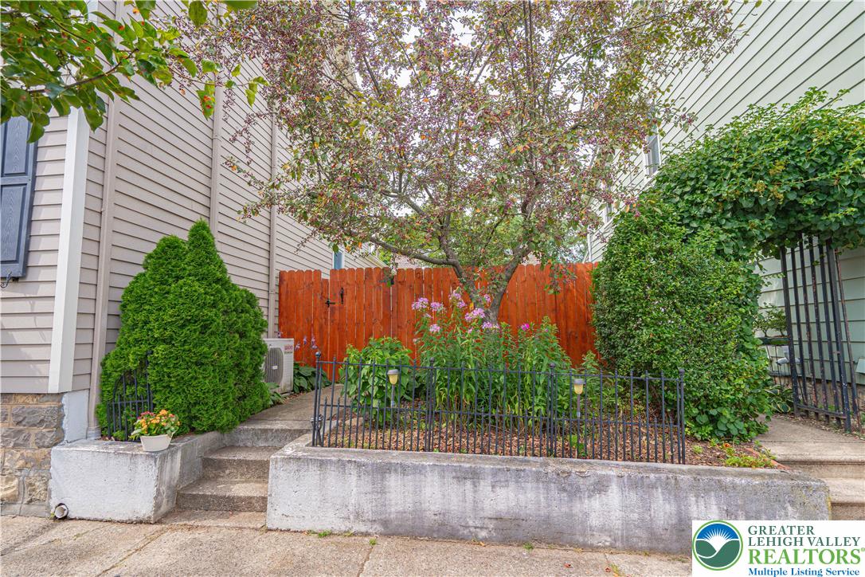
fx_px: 432
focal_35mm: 18
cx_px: 432
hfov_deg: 90.0
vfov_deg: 67.4
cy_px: 288
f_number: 9
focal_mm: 18
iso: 320
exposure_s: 1/1250
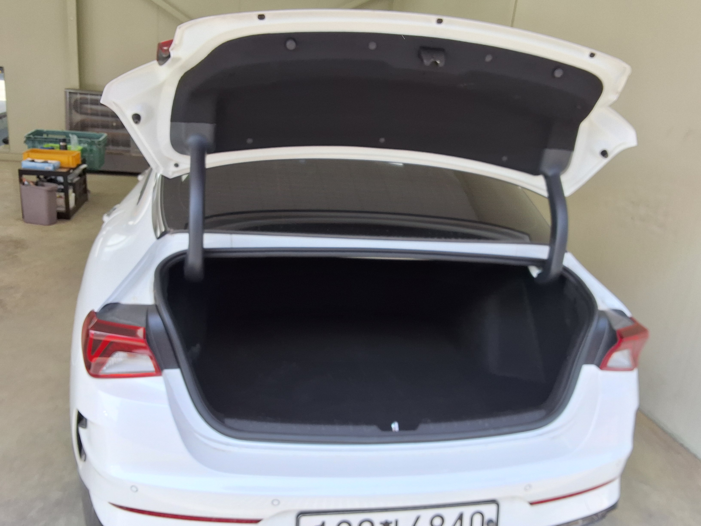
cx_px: 350
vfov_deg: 49.7
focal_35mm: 28
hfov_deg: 63.4
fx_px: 567
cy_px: 263
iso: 32
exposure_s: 1/310
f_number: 1.9
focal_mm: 2.91
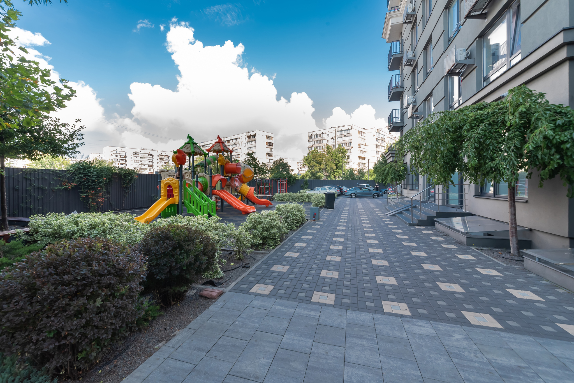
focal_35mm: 14
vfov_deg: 81.3
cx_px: 287
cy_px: 192
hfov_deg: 104.2
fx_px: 223
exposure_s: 1/125
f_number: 10
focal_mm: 14
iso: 400
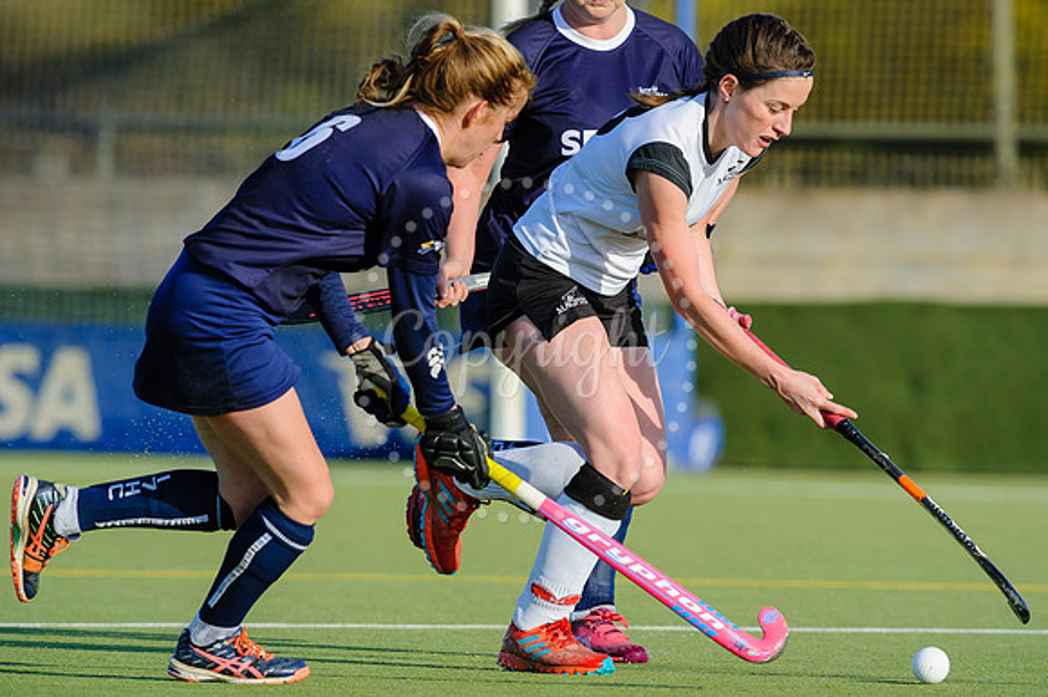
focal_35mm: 555
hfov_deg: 3.7
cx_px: 582
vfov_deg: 2.5
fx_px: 16159
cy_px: 348
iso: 720
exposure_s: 1/2000
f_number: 6.7
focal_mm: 500
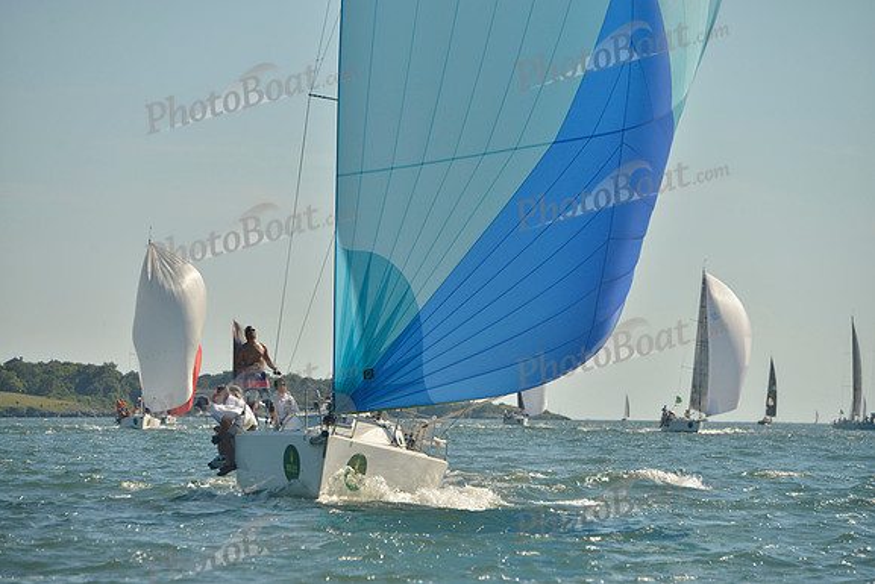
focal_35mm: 186
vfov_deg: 7.4
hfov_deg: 11.1
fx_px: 4522
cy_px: 292
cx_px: 438
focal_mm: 185
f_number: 7.1
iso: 400
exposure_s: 1/1250
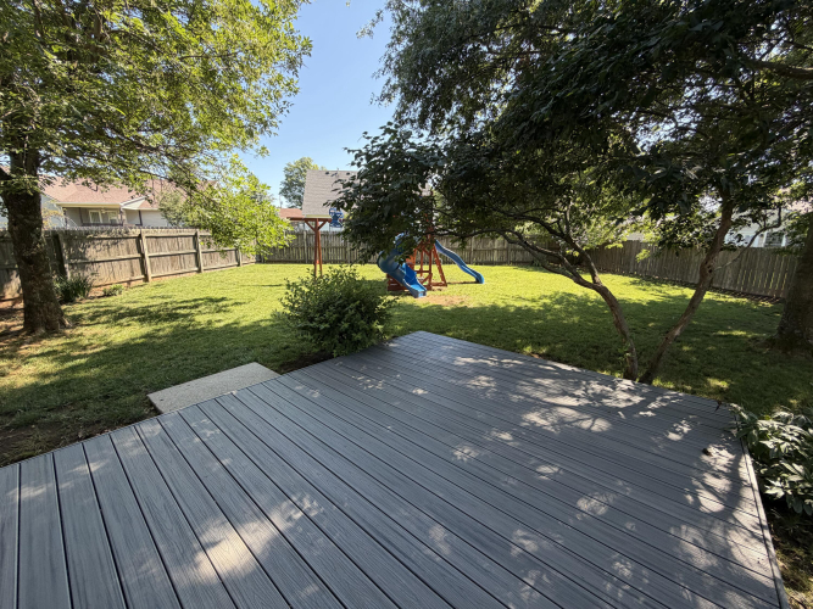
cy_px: 304
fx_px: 329
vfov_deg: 85.7
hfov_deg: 102.1
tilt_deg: -12.0
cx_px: 406
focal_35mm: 14
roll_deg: +0.0
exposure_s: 1/221
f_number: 2.2
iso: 50
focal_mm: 2.22
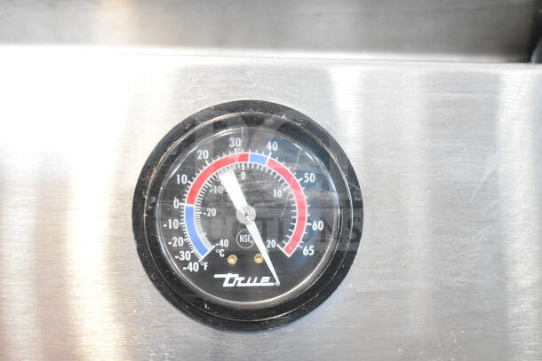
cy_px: 180
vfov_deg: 23.8
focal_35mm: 57
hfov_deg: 35.0
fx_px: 858
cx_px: 271
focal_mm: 38
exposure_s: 1/60
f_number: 4.8
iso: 3600
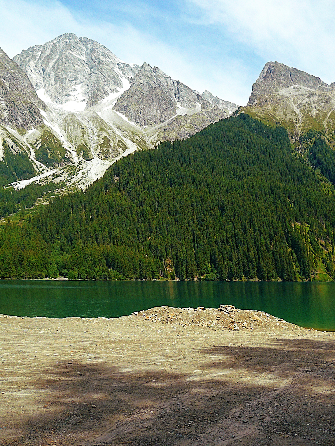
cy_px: 223
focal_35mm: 35
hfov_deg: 40.7
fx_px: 452
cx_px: 168
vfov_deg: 52.6
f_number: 5
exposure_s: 1/400
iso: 80
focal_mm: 5.2
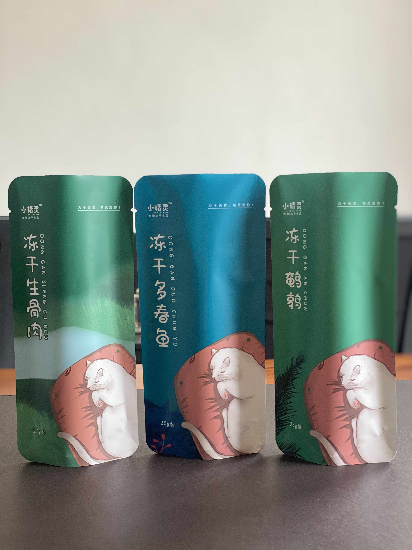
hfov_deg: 28.0
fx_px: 825
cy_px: 275
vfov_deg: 36.8
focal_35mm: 52
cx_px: 206
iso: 160
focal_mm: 6
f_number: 2
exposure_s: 1/122
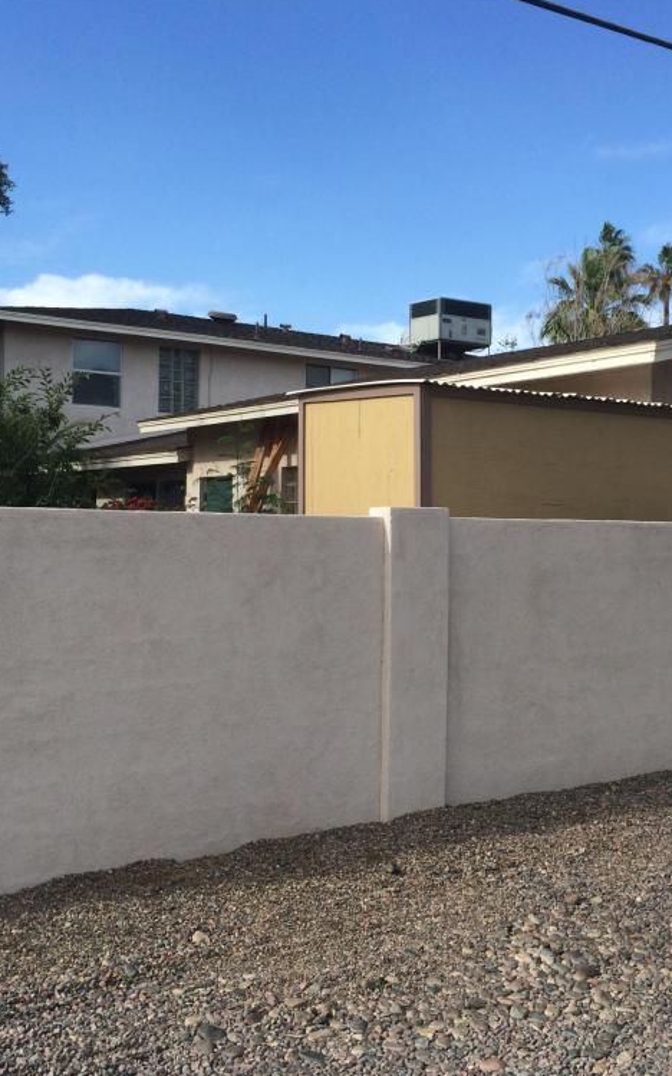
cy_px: 542
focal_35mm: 42
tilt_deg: -3.9
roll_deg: +0.8
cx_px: 461
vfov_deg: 47.2
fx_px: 1231
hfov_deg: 30.3
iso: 32
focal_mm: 4.15
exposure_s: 1/1466
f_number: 2.2
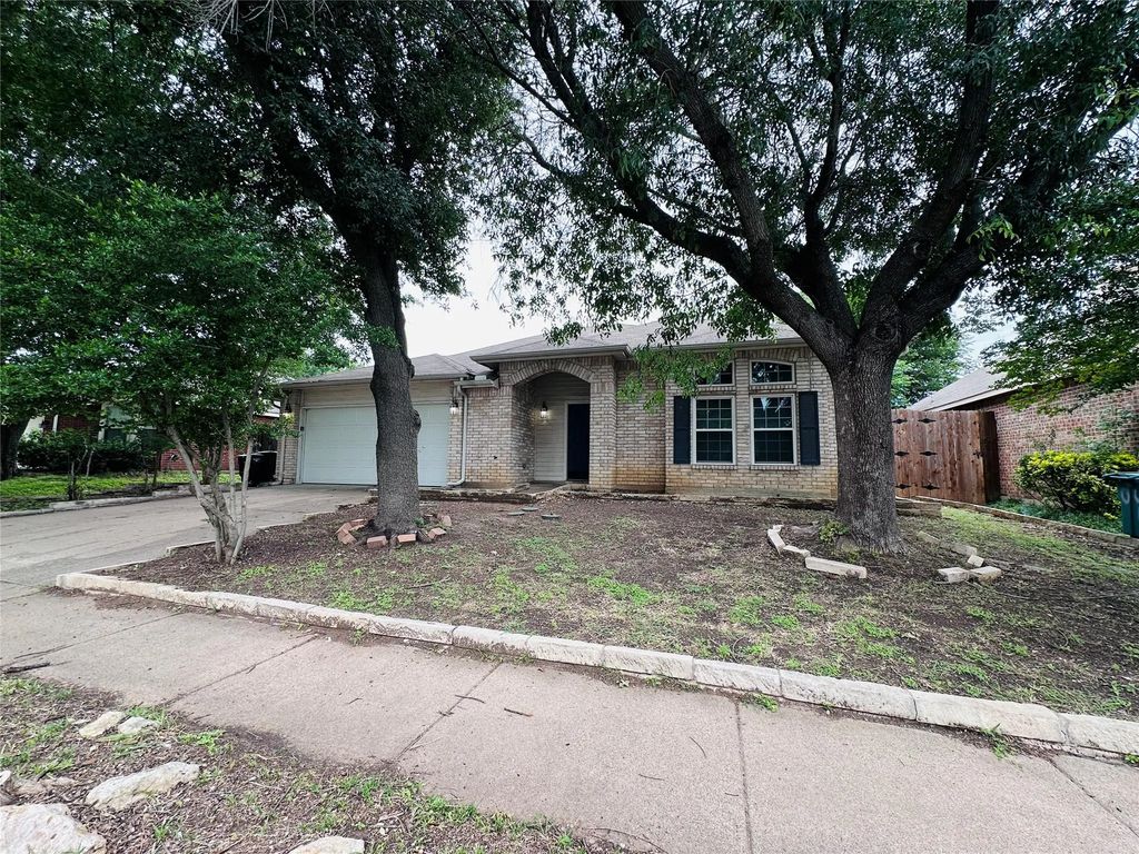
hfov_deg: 102.1
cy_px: 427
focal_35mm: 14
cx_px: 570
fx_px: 461
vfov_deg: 85.7
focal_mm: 2.22
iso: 40
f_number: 2.2
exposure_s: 1/263
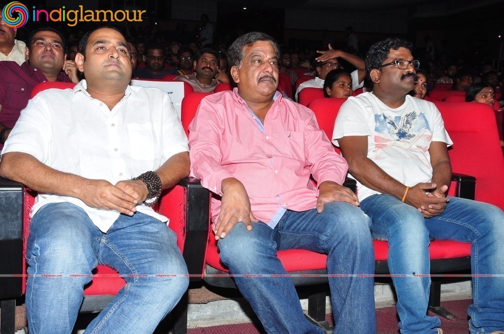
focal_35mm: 38
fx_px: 524
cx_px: 252
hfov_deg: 51.3
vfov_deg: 35.4
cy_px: 167
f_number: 10
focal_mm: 25
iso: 500
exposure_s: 1/125
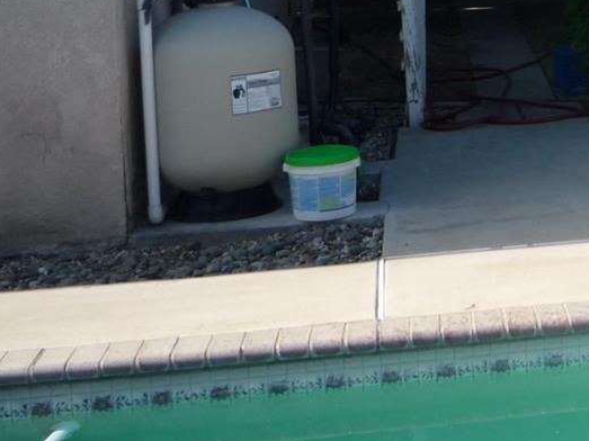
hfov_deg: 20.2
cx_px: 828
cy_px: -82
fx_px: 1463
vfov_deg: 16.5
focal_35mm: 86
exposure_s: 1/250
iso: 100
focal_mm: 5.2
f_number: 4
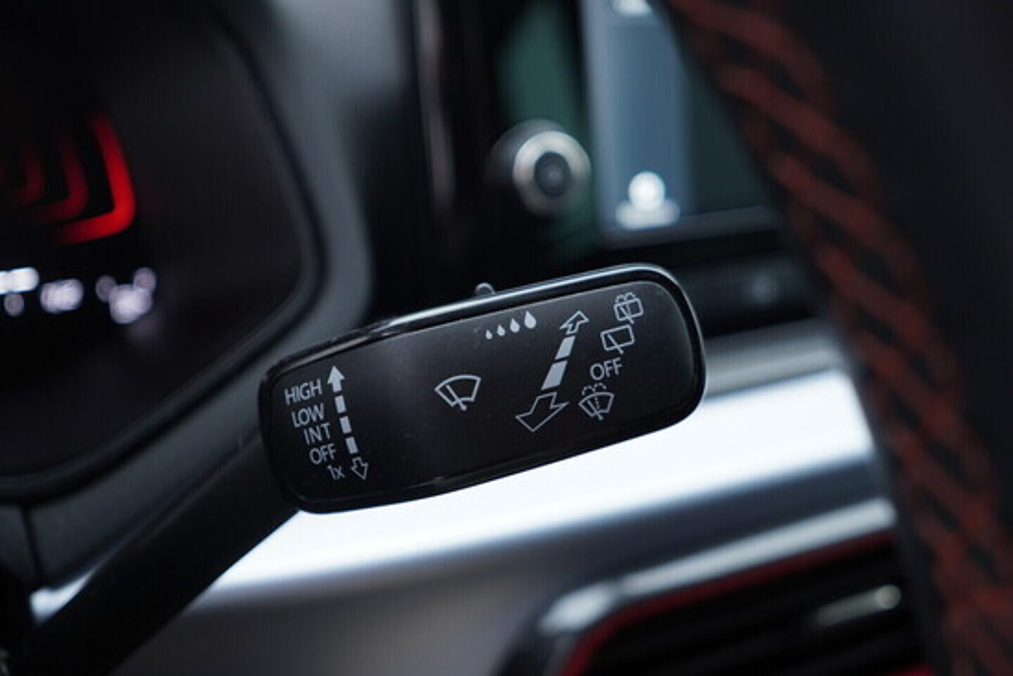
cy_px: 338
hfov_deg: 53.1
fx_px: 1013
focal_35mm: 36
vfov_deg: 36.9
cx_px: 506
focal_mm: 24
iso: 200
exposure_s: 1/40
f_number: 2.8
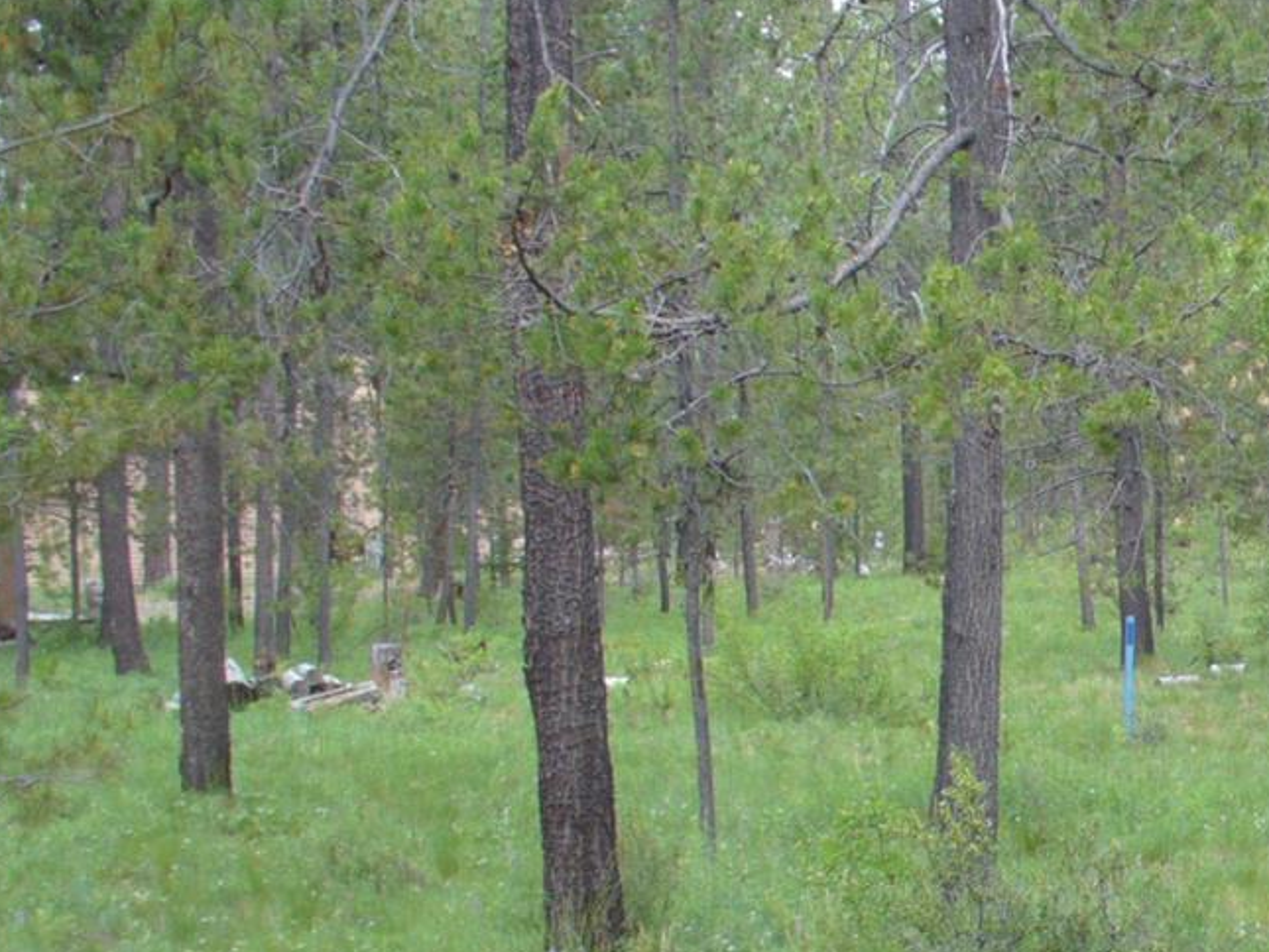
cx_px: 1420
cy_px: 779
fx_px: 3153
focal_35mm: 86
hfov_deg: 21.5
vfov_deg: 17.0
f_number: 2.8
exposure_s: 1/200
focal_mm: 6.1
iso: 80
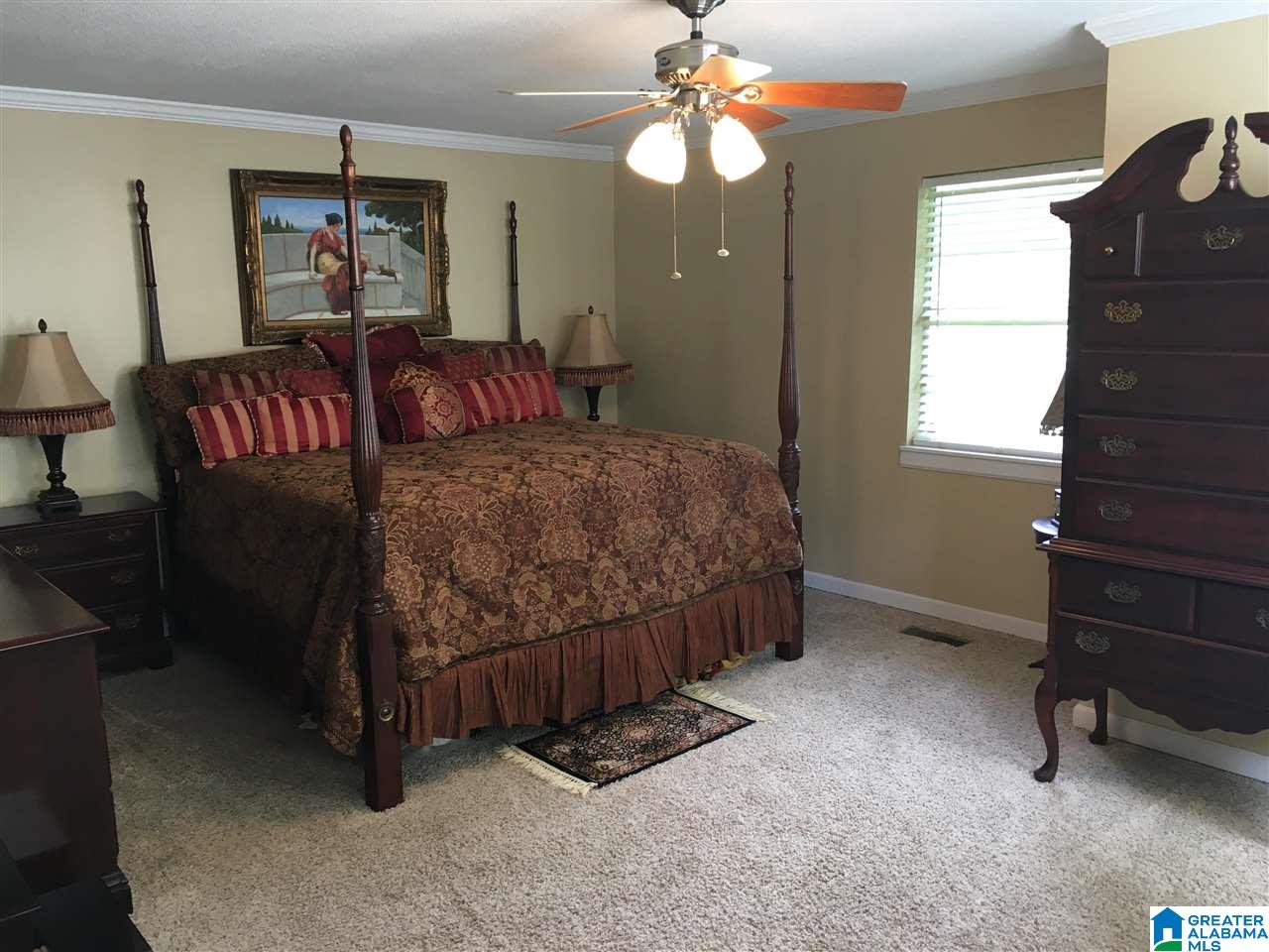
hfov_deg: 61.7
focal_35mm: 29
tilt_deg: -8.1
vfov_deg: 48.2
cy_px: 476
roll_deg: +2.5
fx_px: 1063
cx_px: 634
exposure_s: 1/30
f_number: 2.2
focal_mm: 4.15
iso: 50
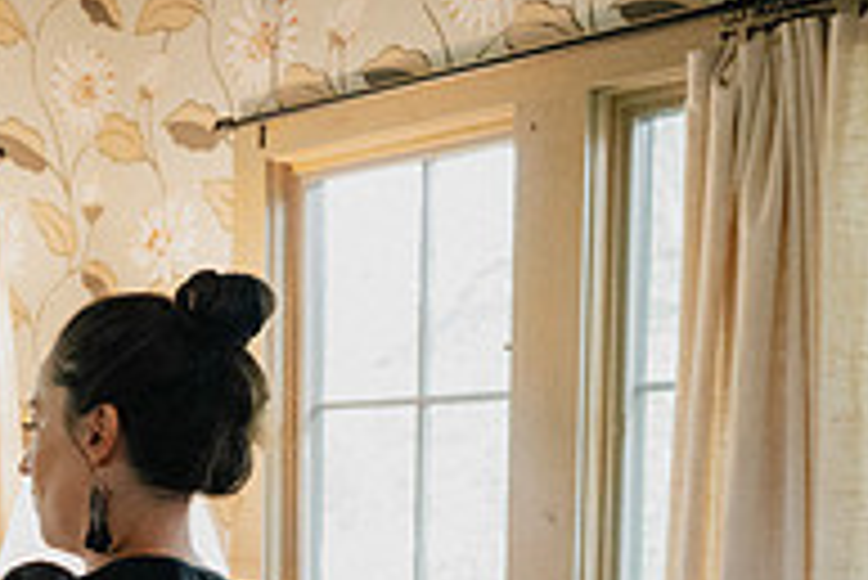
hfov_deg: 25.3
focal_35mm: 72
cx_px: -162
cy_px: 645
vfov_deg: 18.2
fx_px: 1737
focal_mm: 24
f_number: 2.8
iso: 5000
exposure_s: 1/200
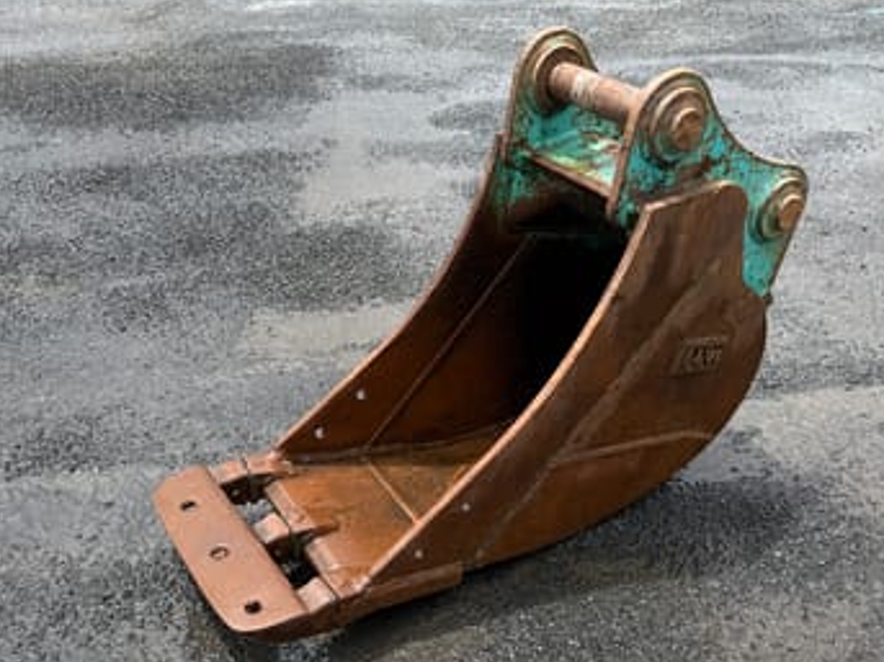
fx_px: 893
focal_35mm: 35
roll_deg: +0.0
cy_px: 408
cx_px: 438
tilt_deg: -33.6
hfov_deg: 52.6
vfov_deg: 40.4
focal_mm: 6.76
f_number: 1.78
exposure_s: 1/2370
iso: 80
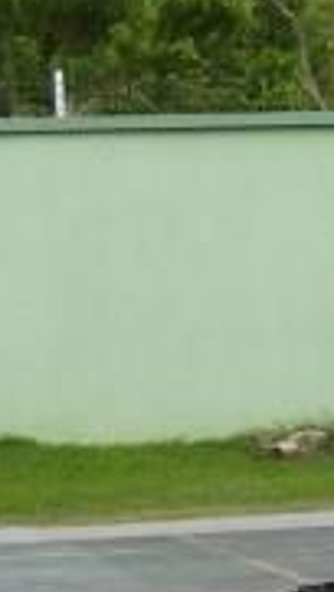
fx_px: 4843
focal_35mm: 308
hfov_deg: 3.6
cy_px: 425
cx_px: 1660
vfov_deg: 7.0
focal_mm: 9
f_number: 4
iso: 100
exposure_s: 1/400
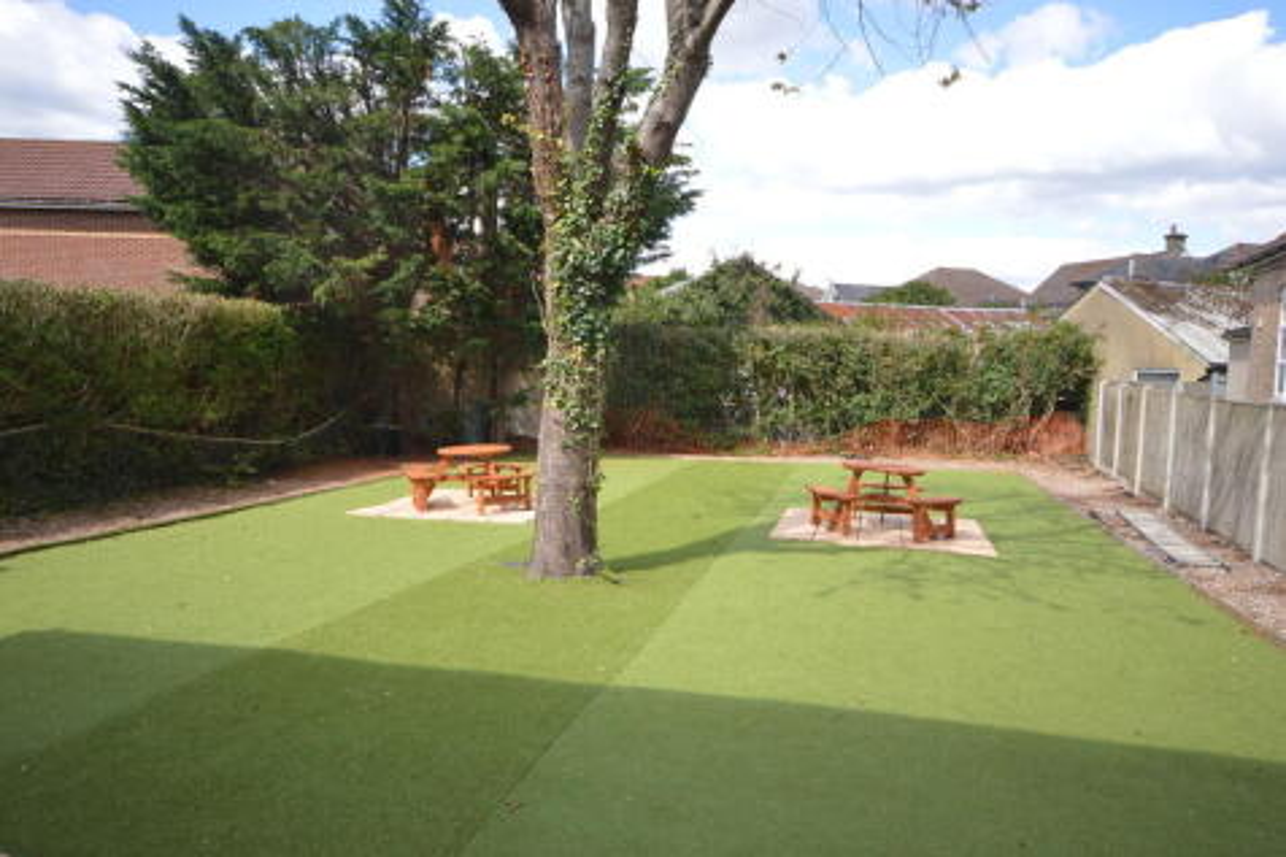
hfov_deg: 70.5
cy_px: 428
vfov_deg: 50.4
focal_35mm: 26
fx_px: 911
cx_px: 643
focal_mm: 17
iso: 100
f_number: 6.3
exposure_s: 1/160
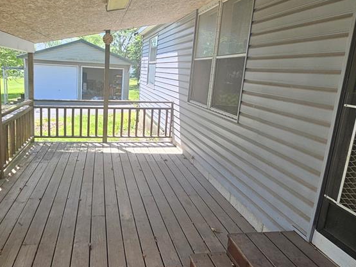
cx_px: 129
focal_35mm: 24
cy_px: 125
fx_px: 247
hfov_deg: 70.2
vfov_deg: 56.8
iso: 50
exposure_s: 1/180
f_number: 2.2
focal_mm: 2.2
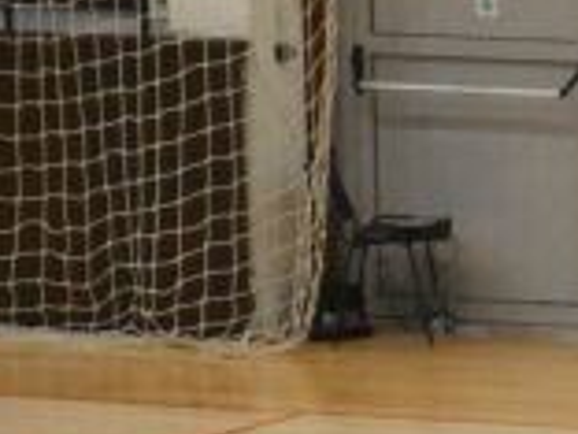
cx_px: 1482
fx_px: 8249
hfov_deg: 3.9
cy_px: 579
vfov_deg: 3.0
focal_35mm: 494
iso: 3200
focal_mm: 42
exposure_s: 1/100
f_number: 5.6
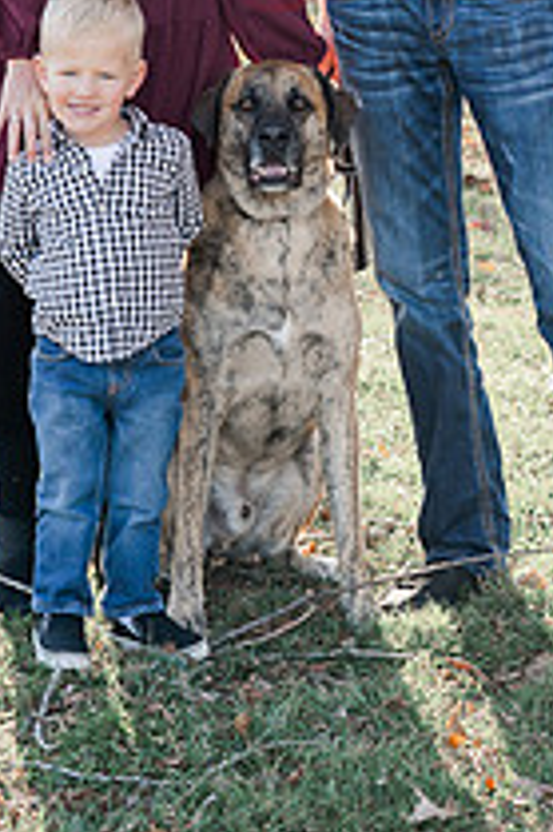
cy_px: -44
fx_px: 4223
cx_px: 290
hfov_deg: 7.5
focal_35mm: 183
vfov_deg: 11.1
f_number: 4.5
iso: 320
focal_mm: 85
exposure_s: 1/400
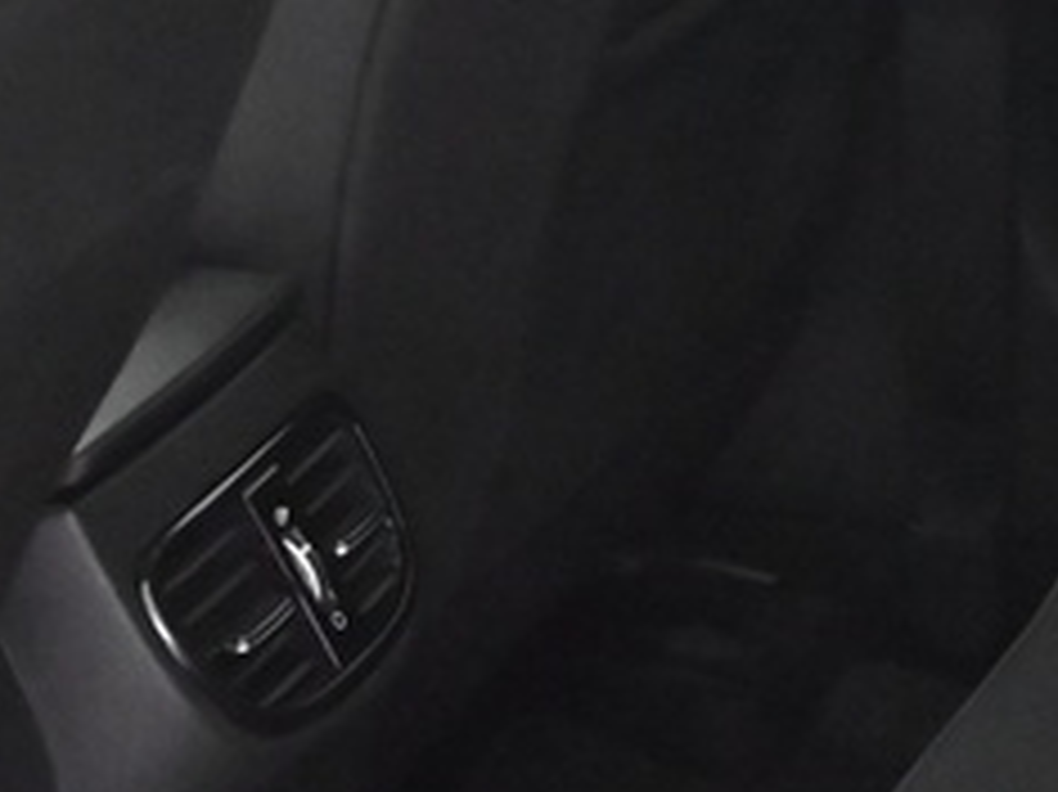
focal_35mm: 159
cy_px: 405
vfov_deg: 9.3
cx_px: 1256
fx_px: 4857
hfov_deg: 12.2
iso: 9000
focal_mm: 24
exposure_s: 1/60
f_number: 4
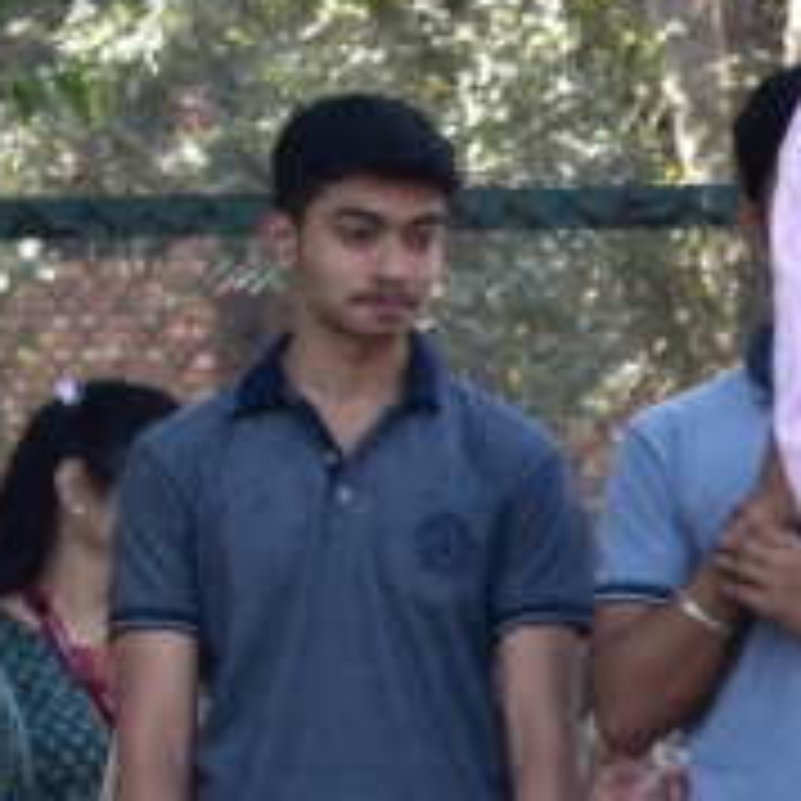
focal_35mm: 294
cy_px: 754
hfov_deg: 5.7
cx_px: 2178
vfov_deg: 5.9
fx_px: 7697
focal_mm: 40
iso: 400
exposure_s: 1/125
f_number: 9
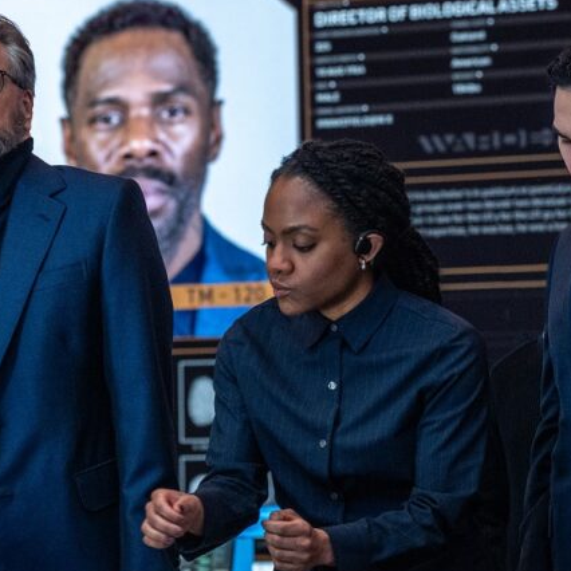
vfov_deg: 12.2
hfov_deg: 12.1
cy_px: 126
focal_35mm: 143
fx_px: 2669
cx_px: -20
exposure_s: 1/200
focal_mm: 70
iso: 2500
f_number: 4.5
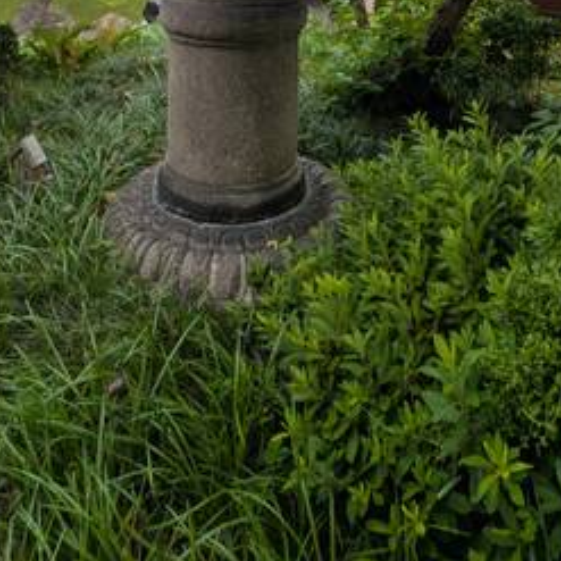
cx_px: 261
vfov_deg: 35.5
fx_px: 587
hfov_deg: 51.1
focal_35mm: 32
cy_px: -162
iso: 51
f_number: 2.2
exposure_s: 1/1631
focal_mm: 1.83
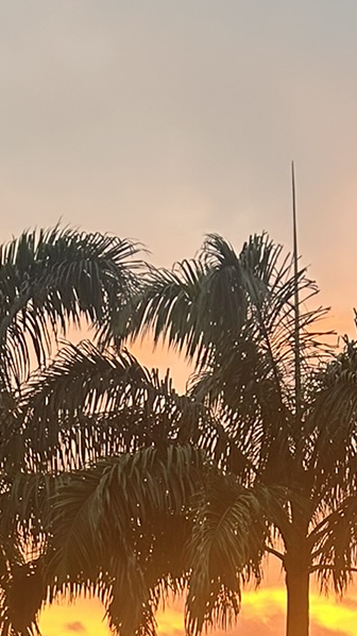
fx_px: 1634
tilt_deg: -4.0
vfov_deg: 19.6
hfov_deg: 12.5
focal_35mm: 97
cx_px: 175
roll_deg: -3.0
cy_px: 908
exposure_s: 1/100
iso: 125
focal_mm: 5.7
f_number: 1.5
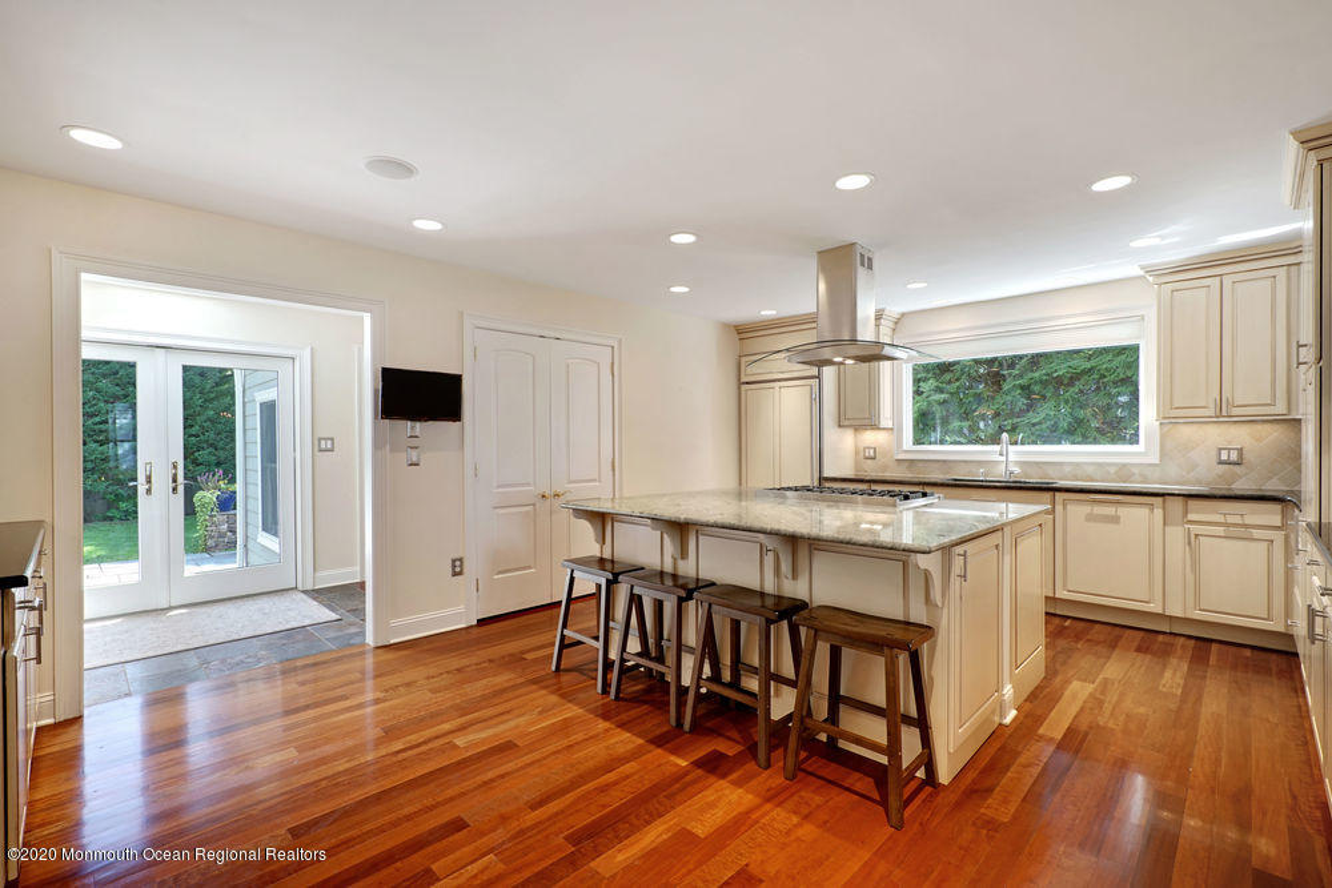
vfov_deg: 73.8
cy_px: 444
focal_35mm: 16
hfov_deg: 96.7
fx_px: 592
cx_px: 666
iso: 400
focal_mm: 16
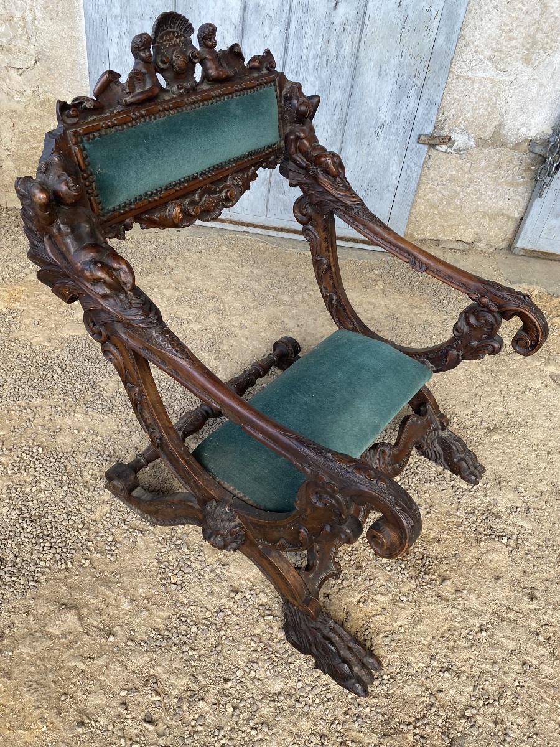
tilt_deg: -36.6
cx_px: 280
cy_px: 374
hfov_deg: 53.1
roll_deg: -9.6
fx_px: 561
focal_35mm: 26
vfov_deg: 67.3
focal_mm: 4.25
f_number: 1.8
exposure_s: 1/121
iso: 80
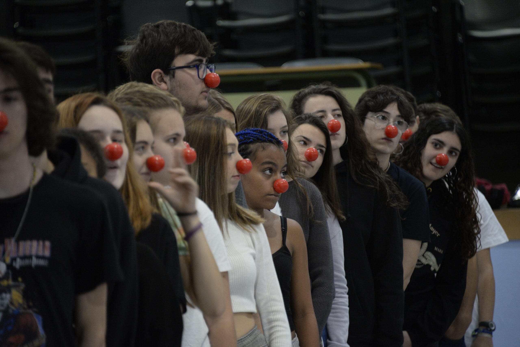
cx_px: 260
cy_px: 174
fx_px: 4335
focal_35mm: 300
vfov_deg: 4.6
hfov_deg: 6.9
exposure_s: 1/25
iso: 2500
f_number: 5.6
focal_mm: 300
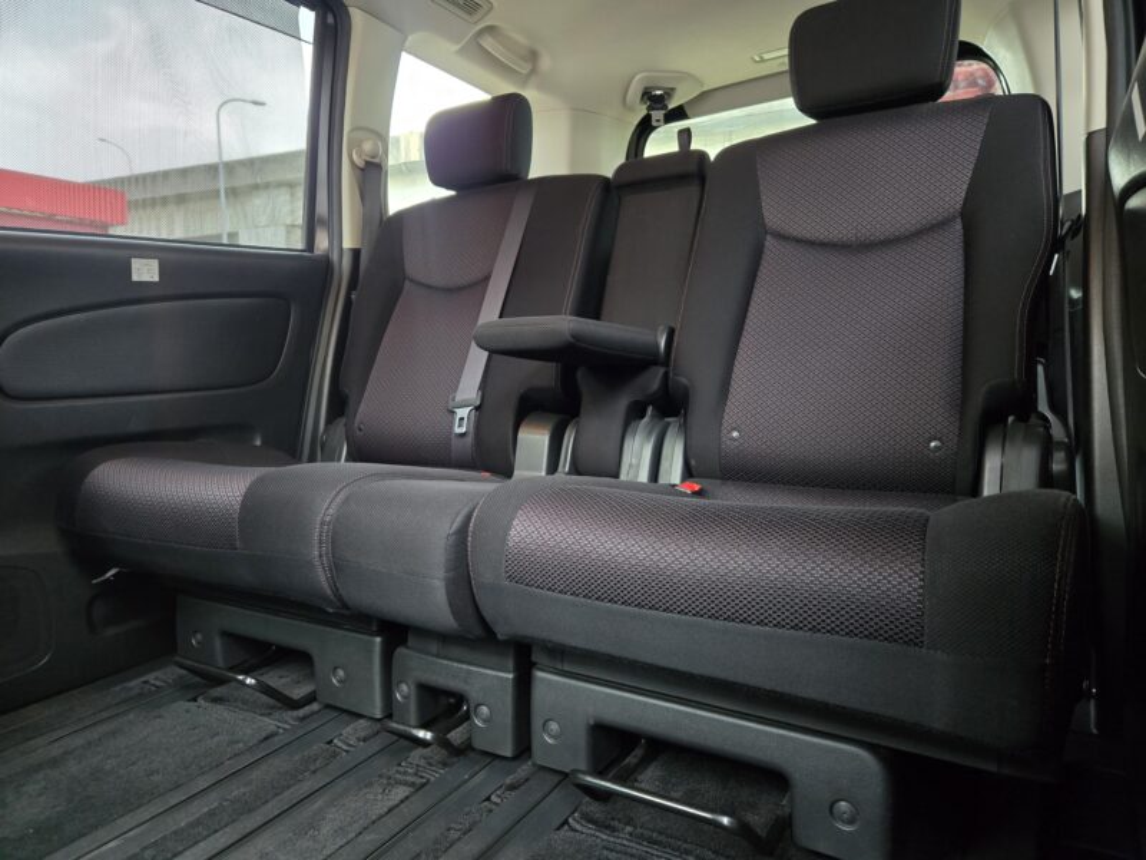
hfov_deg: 73.9
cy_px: 430
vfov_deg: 58.9
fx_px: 761
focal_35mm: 23
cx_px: 573
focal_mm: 5.4
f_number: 1.8
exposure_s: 1/33.3
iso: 1250
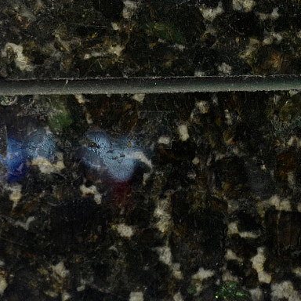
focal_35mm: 99
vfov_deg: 17.5
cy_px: 79
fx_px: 974
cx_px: -201
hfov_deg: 15.6
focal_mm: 28
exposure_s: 1/80
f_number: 1.7
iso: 1600
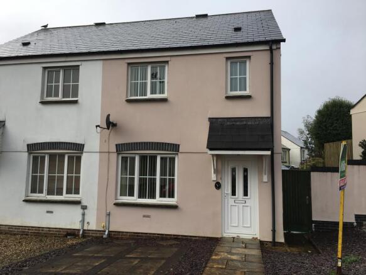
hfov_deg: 61.7
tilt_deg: +5.9
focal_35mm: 29
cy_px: 138
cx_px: 183
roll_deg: -1.7
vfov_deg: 48.2
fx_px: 307
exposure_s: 1/836
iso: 25
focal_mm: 4.15
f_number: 2.2
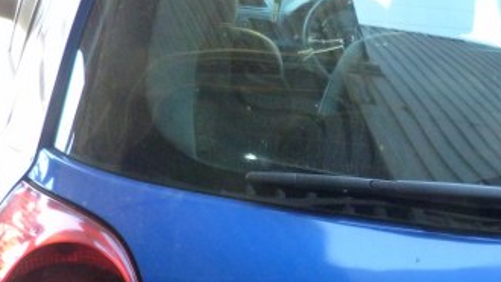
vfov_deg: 17.8
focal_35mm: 66
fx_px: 877
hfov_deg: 30.4
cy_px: 293
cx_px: 454
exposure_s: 1/50
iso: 400
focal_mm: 4.5
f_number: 2.8
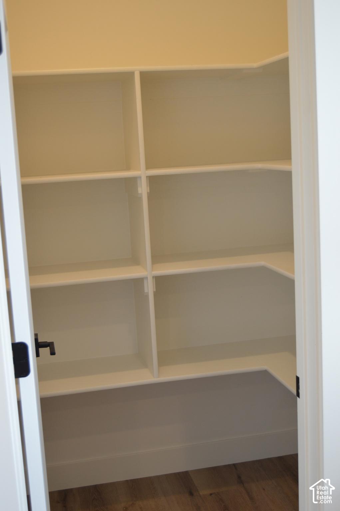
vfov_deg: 42.4
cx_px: 170
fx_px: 660
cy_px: 256
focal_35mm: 46
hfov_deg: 28.9
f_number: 4.2
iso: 400
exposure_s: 1/60
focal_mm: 31
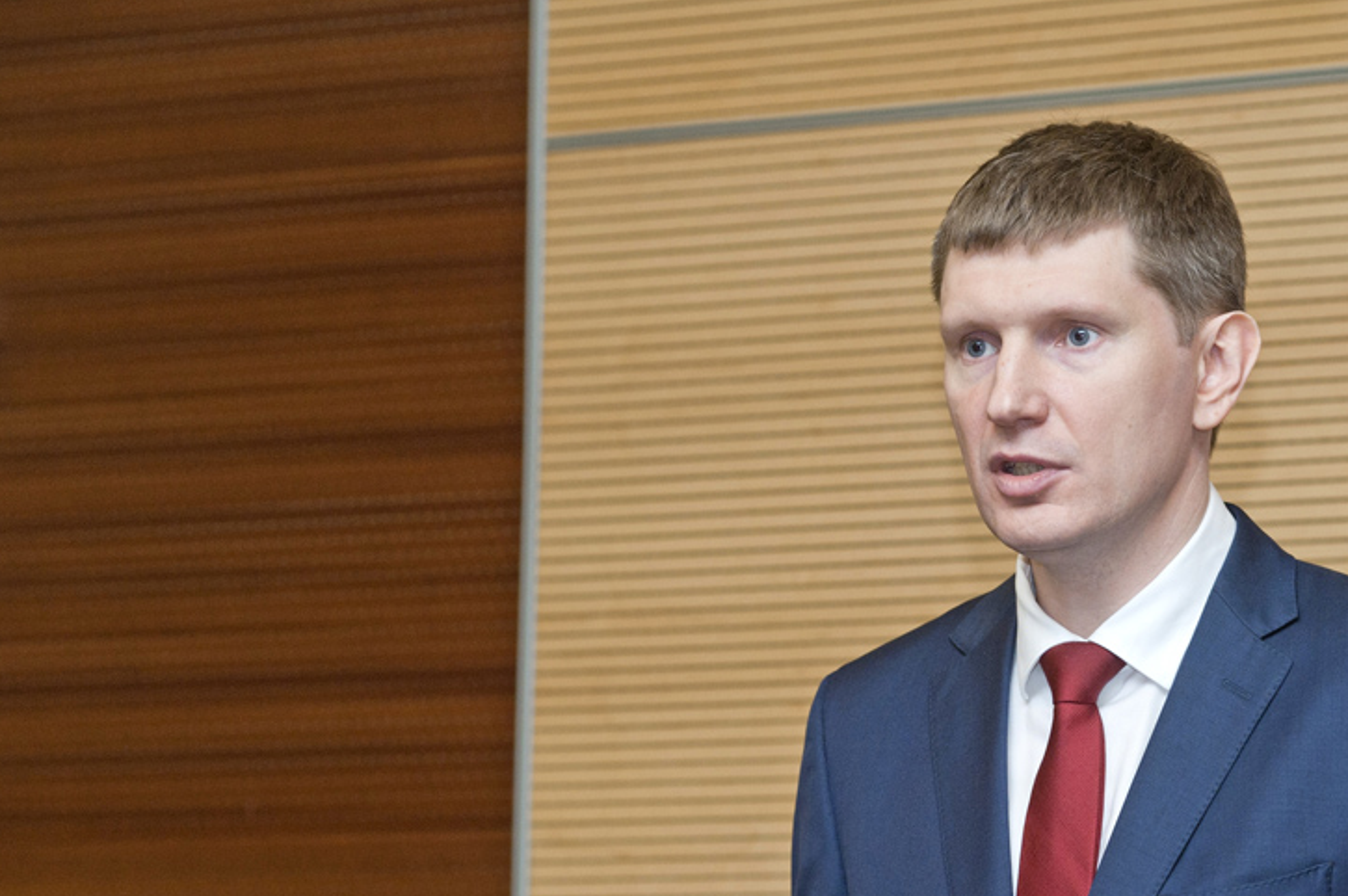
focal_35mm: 207
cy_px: 610
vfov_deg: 6.6
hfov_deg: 9.9
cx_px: 1058
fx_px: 7744
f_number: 5.6
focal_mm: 125
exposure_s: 1/200
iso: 1250
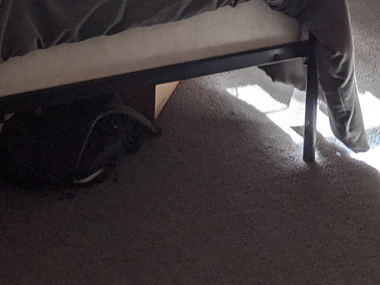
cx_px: 118
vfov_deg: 12.4
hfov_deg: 18.1
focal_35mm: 108
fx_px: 1186
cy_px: -253
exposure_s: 1/120
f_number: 1.8
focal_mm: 4.44
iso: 90
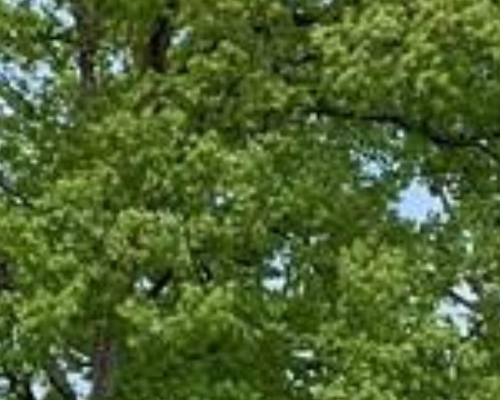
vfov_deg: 7.9
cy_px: 1140
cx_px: 190
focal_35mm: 173
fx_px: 2560
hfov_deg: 11.1
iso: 25
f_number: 1.8
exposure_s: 1/749
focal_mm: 4.25
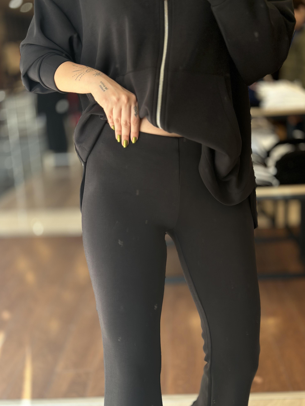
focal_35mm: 49
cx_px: 152
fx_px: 576
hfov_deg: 29.7
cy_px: 203
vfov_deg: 38.9
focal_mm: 6.86
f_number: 1.78
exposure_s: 1/227
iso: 80
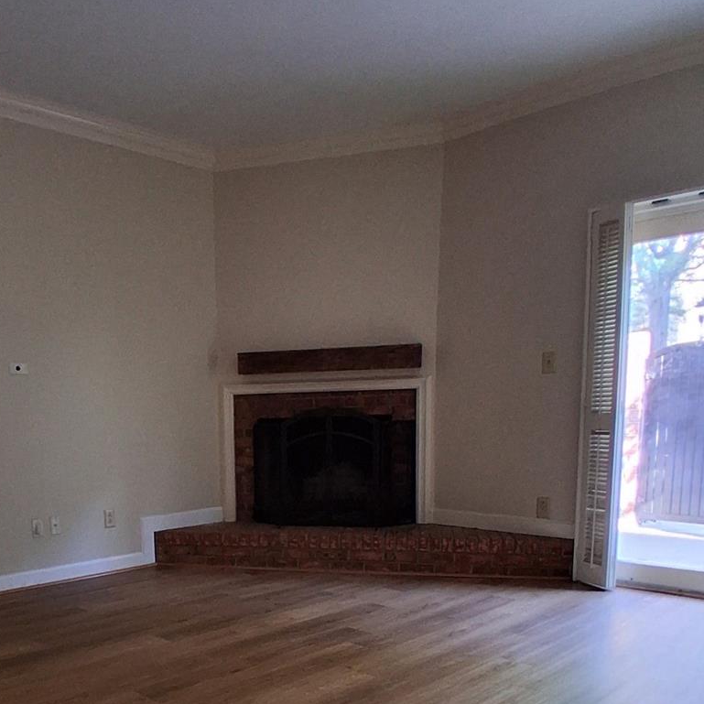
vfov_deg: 51.4
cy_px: 539
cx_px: 191
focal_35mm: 30
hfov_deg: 52.1
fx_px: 690
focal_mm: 1.4
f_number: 2.2
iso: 320
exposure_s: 1/40
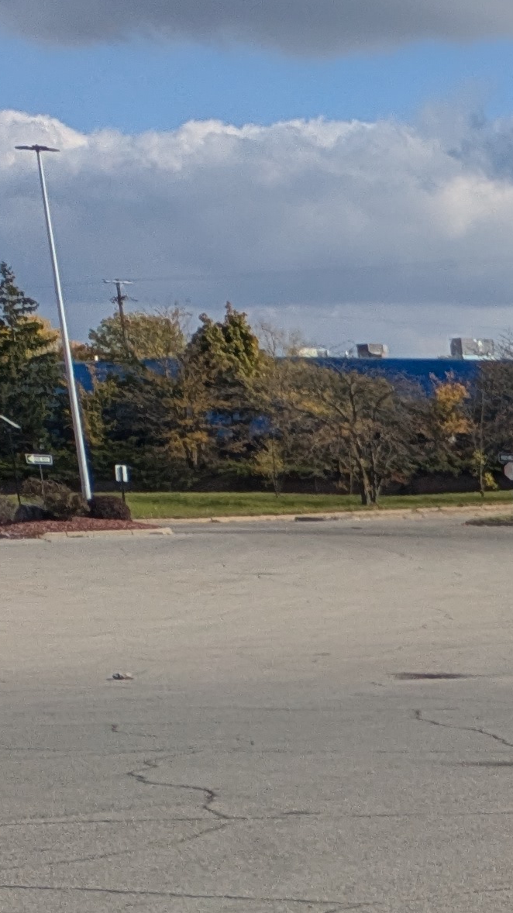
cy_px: 1087
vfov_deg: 18.9
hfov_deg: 8.7
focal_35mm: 107
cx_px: 1681
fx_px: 2589
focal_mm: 5.43
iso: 50
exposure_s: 1/6452
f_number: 1.89
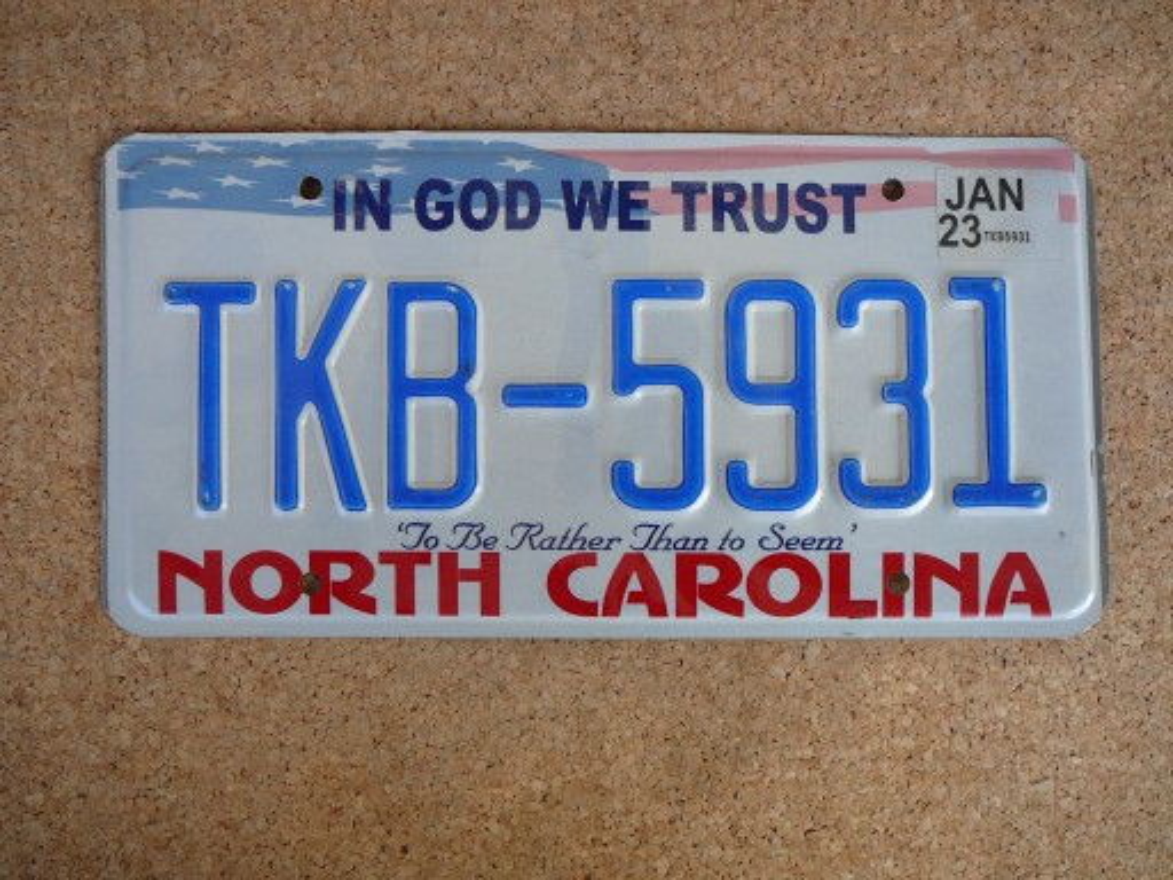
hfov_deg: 52.6
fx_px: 1186
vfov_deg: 40.7
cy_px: 440
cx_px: 586
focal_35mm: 35
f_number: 2.8
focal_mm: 5.2
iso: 80
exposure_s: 1/60
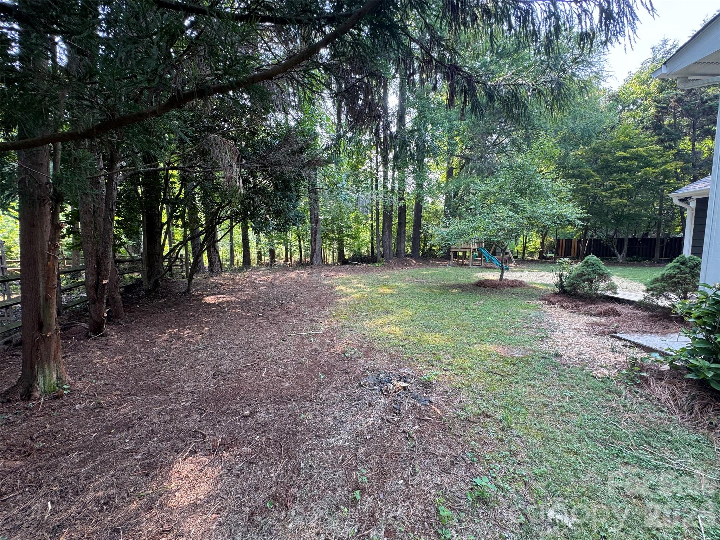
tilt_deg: -4.4
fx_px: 291
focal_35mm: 14
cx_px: 360
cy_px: 270
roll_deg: -0.3
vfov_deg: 85.7
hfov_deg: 102.1
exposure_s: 1/99
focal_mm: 2.22
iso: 40
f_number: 2.2
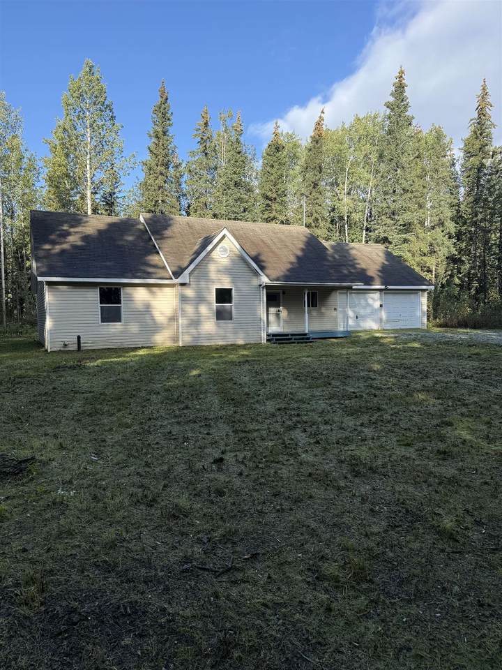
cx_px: 251
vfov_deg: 71.6
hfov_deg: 56.8
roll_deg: +0.0
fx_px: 464
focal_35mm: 24
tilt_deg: -2.5
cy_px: 335
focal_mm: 6.76
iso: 80
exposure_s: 1/1437
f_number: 1.78
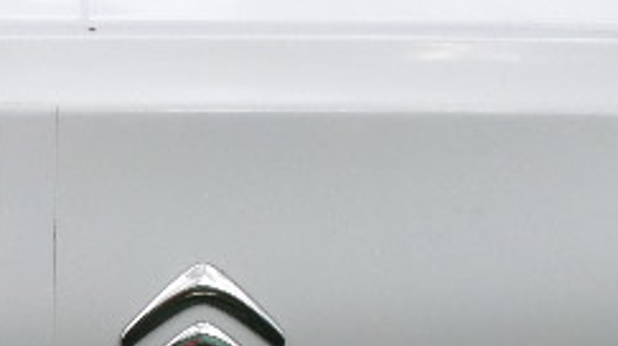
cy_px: 315
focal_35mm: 115
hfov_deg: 18.4
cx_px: 86
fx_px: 1882
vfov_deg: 10.4
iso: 80
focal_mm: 4.5
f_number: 2.5
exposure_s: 1/750
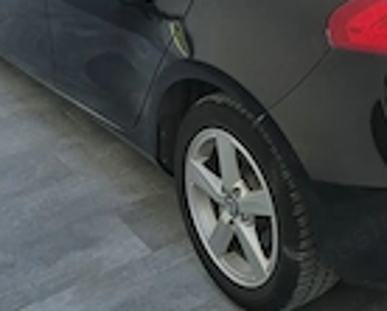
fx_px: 746
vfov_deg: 23.1
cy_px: 42
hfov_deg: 28.3
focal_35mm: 65
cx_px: 328
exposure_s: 1/528
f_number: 1.7
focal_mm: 6.3
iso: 12
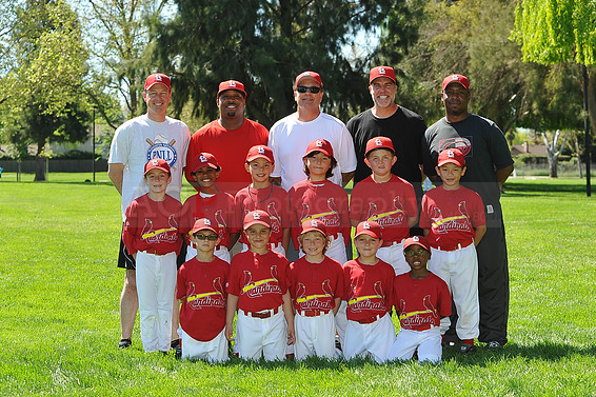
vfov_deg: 16.6
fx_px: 1357
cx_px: 297
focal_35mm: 82
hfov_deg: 24.8
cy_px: 196
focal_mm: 80
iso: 200
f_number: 6.3
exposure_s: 1/320
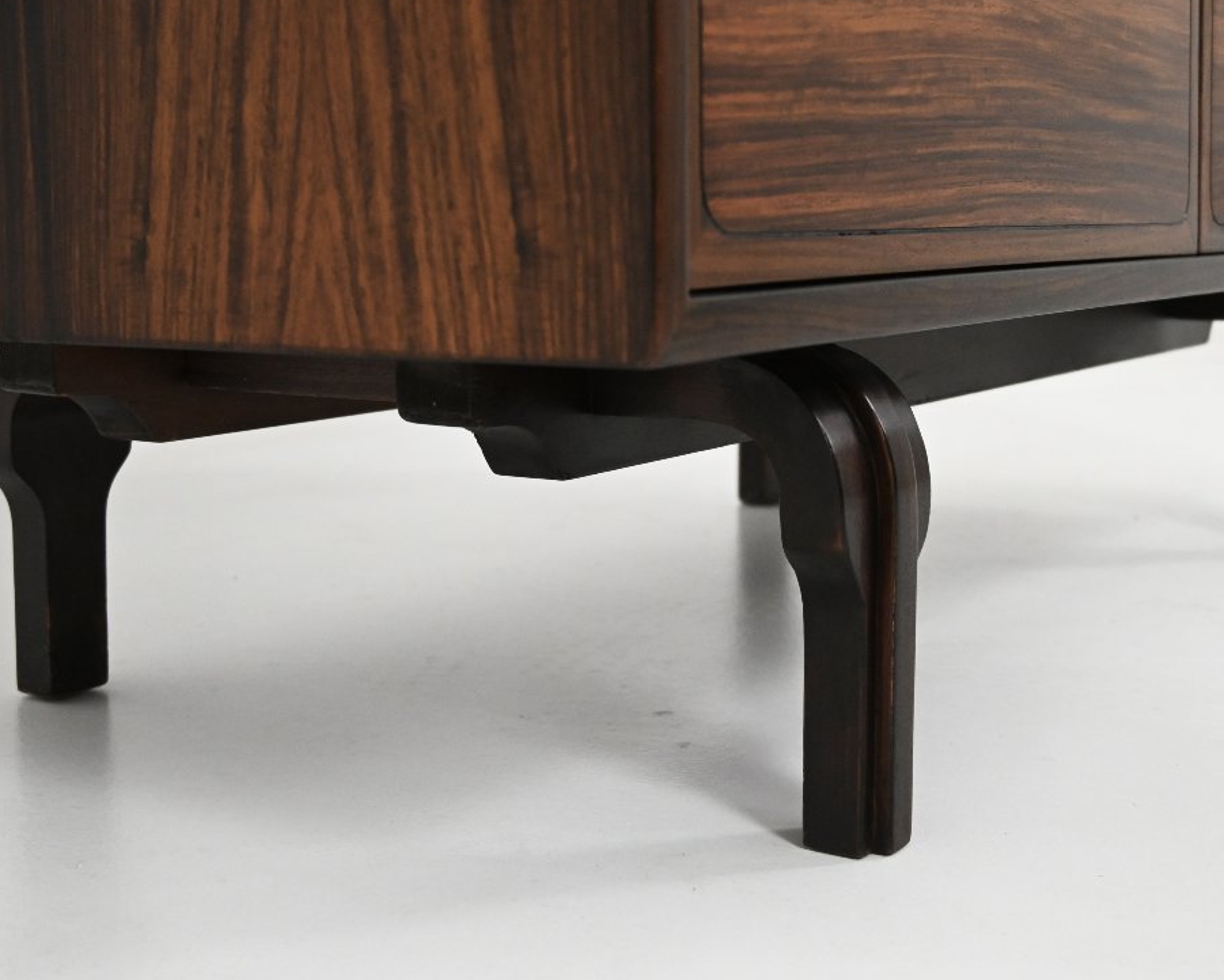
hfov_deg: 40.3
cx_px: 713
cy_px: 525
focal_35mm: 46
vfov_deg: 32.8
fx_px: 1664
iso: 1600
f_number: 3.8
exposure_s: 1/125
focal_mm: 24.5
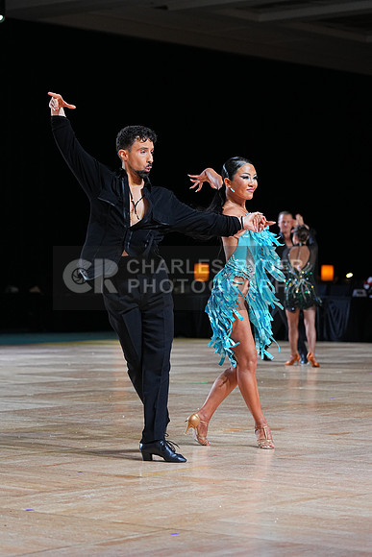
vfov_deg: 20.4
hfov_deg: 13.7
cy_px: 278
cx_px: 186
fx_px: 1549
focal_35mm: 100
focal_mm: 100
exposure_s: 1/500
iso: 1250
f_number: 4
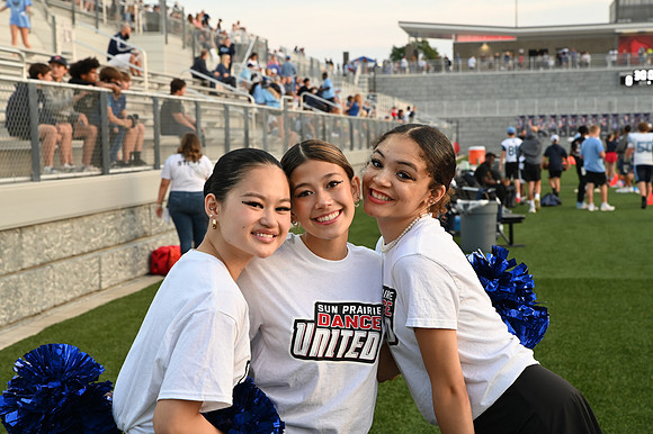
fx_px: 1269
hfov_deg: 28.9
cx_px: 326
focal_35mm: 70
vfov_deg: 19.4
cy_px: 217
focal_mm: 70
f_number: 6.3
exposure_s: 1/160
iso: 800
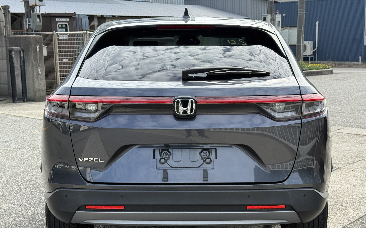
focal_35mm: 53
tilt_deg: -9.5
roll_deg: +1.3
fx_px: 529
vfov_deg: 24.4
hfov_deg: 38.2
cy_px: 126
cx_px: 186
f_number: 1.78
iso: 64
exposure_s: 1/1608
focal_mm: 6.76
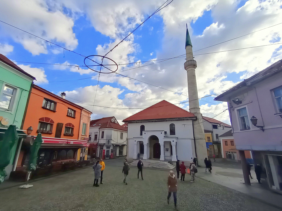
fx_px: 138
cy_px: 106
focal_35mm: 17
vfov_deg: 74.7
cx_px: 141
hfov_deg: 91.0
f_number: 2.2
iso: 105
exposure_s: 1/1362
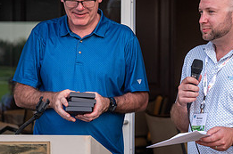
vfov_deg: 8.8
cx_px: 197
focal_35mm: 156
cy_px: 75
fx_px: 1008
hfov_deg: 13.1
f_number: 4
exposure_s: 1/500
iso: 500
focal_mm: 70
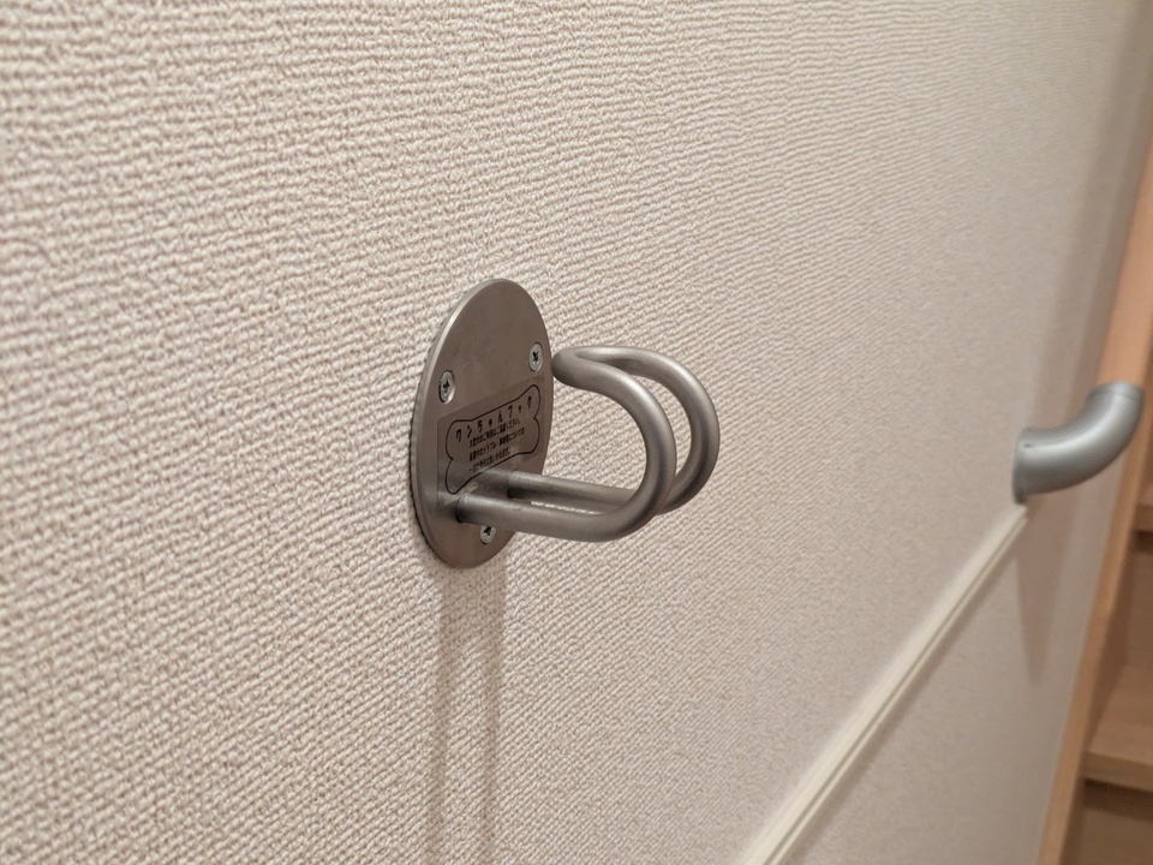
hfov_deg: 37.5
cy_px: 432
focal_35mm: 51
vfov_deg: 28.6
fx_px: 1699
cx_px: 576
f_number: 1.89
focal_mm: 5.43
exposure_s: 1/30
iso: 331
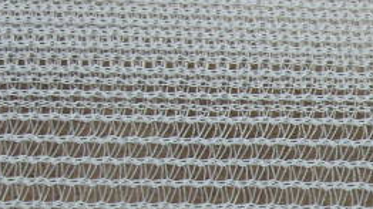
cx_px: 552
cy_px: 337
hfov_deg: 13.6
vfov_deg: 7.9
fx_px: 1473
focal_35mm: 149
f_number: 2.8
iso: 80
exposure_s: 1/45
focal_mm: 7.8
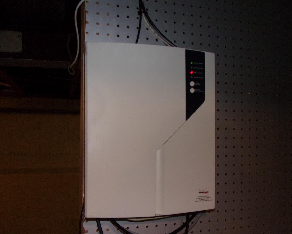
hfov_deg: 52.7
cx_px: 167
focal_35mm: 34
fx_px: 294
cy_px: 142
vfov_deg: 43.1
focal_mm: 4.3
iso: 200
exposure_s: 1/34
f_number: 3.3
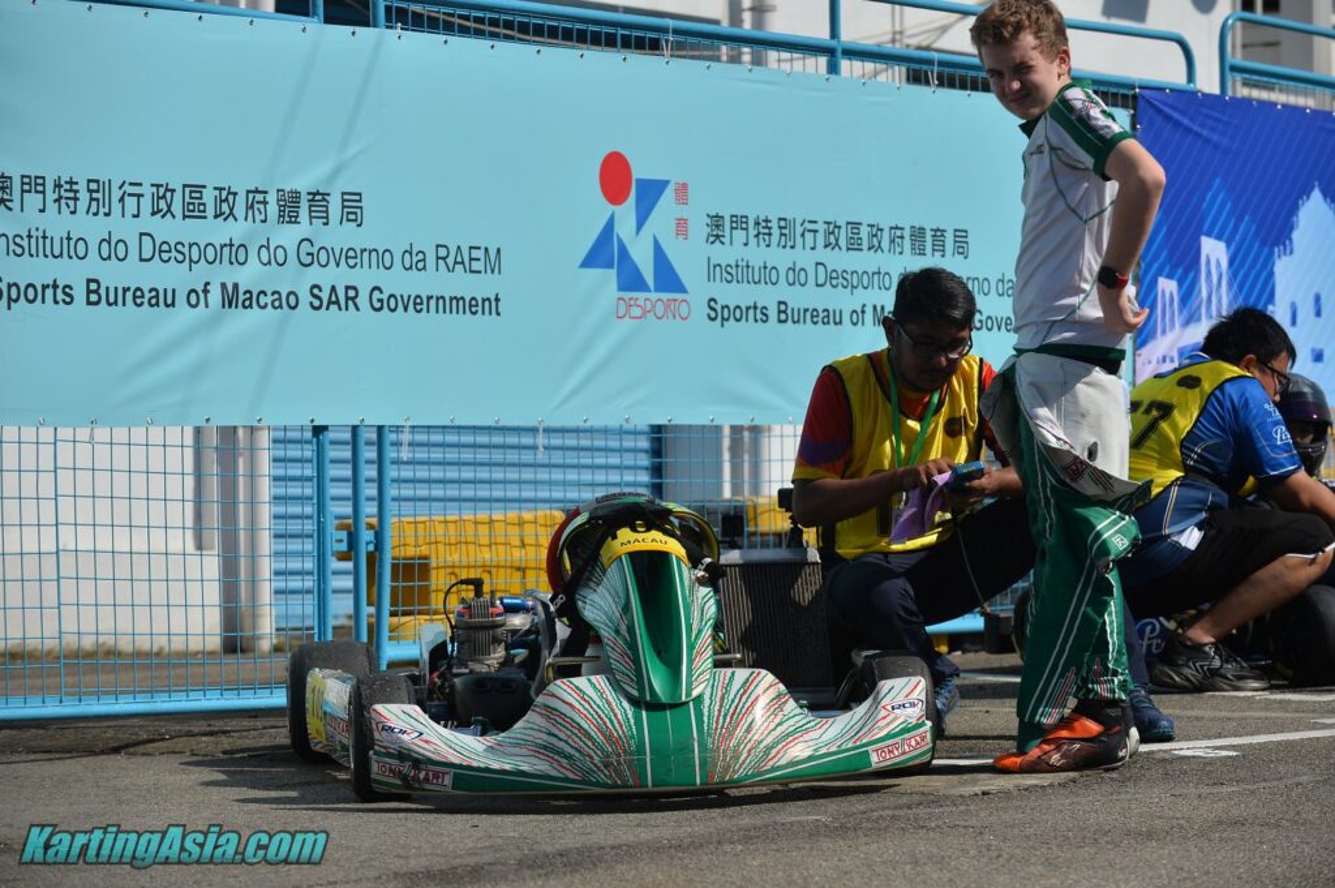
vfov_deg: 11.4
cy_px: 444
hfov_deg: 17.1
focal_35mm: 120
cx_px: 668
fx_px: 4446
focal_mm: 120
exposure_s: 1/6400
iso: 320
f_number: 3.5
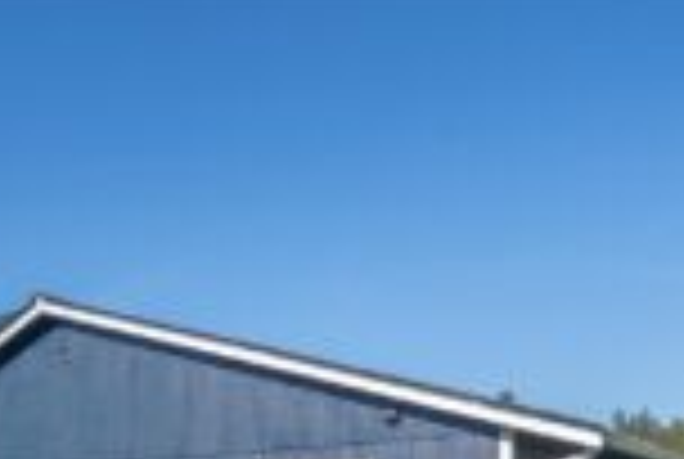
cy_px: 574
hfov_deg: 44.9
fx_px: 800
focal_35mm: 42
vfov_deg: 27.5
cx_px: 180
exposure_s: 1/125
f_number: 7.1
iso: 80
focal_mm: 16
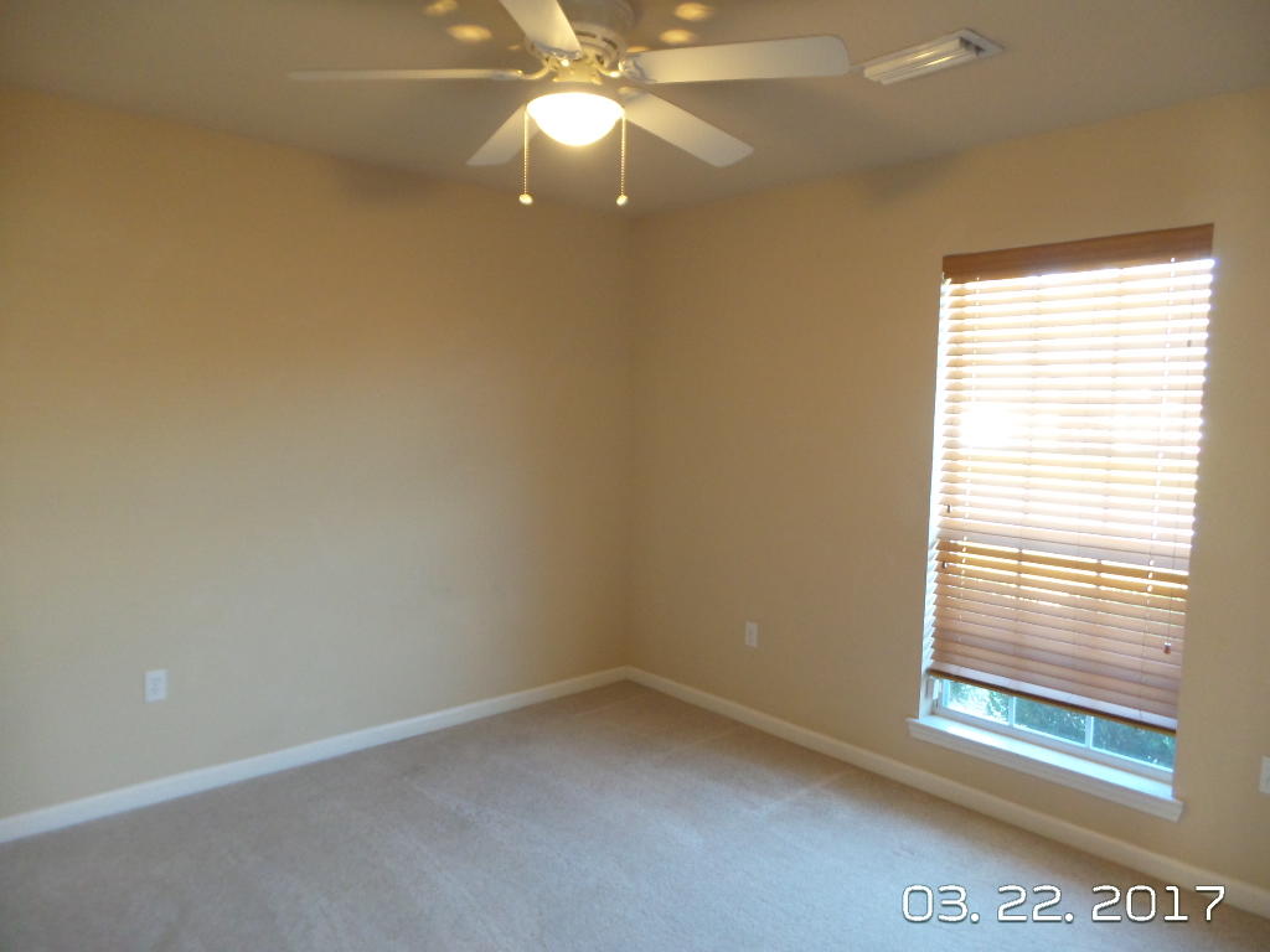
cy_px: 476
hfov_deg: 73.9
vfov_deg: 58.9
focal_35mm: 23
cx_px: 635
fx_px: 844
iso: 400
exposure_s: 1/30
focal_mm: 4.1
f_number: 2.8
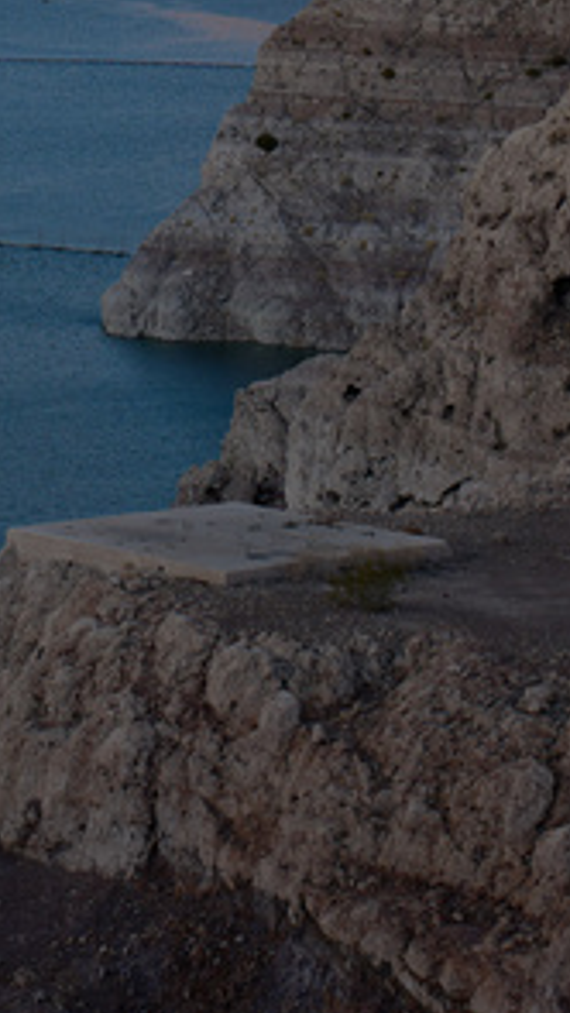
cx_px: 65
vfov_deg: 11.6
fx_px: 4889
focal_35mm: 182
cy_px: -127
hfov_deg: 6.7
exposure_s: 1/800
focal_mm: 50
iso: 100
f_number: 2.8
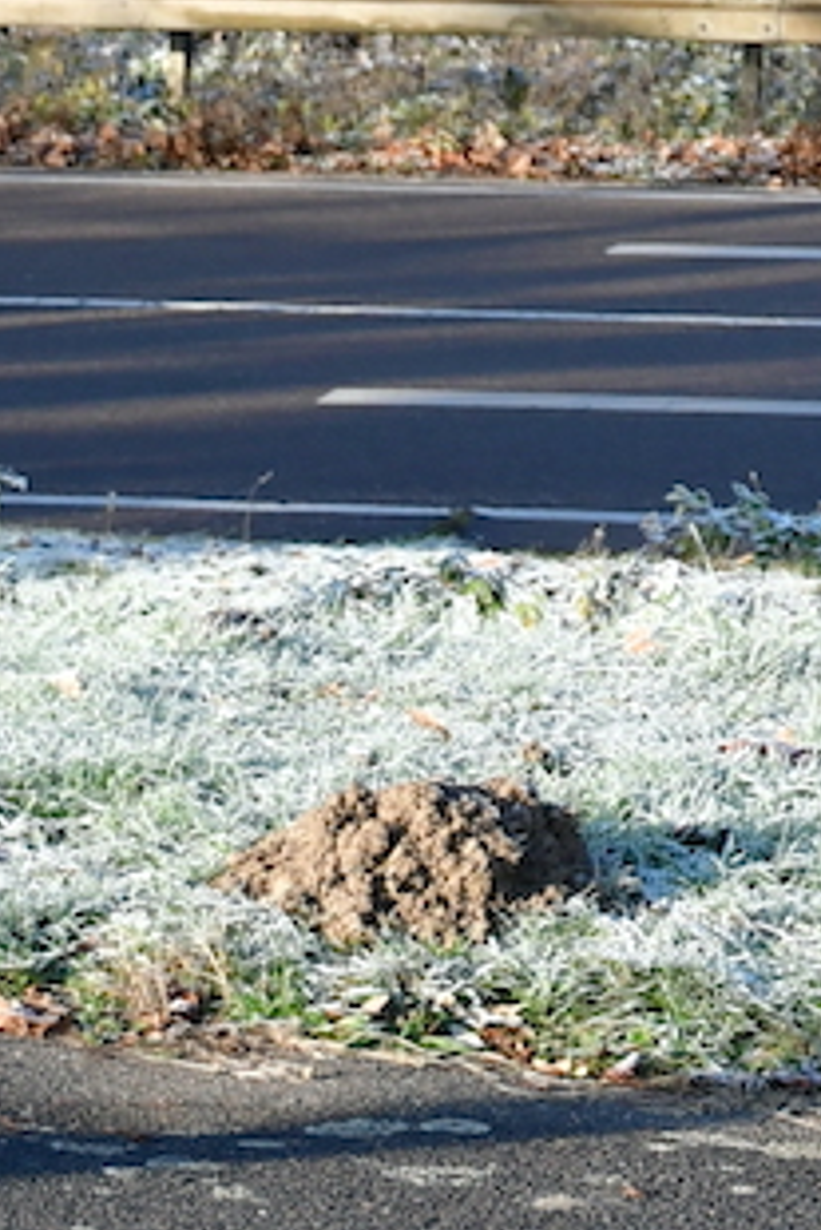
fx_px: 6199
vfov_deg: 10.6
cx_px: 1523
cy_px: -1067
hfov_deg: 7.3
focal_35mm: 181
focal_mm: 25
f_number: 3.2
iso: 160
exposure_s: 1/640
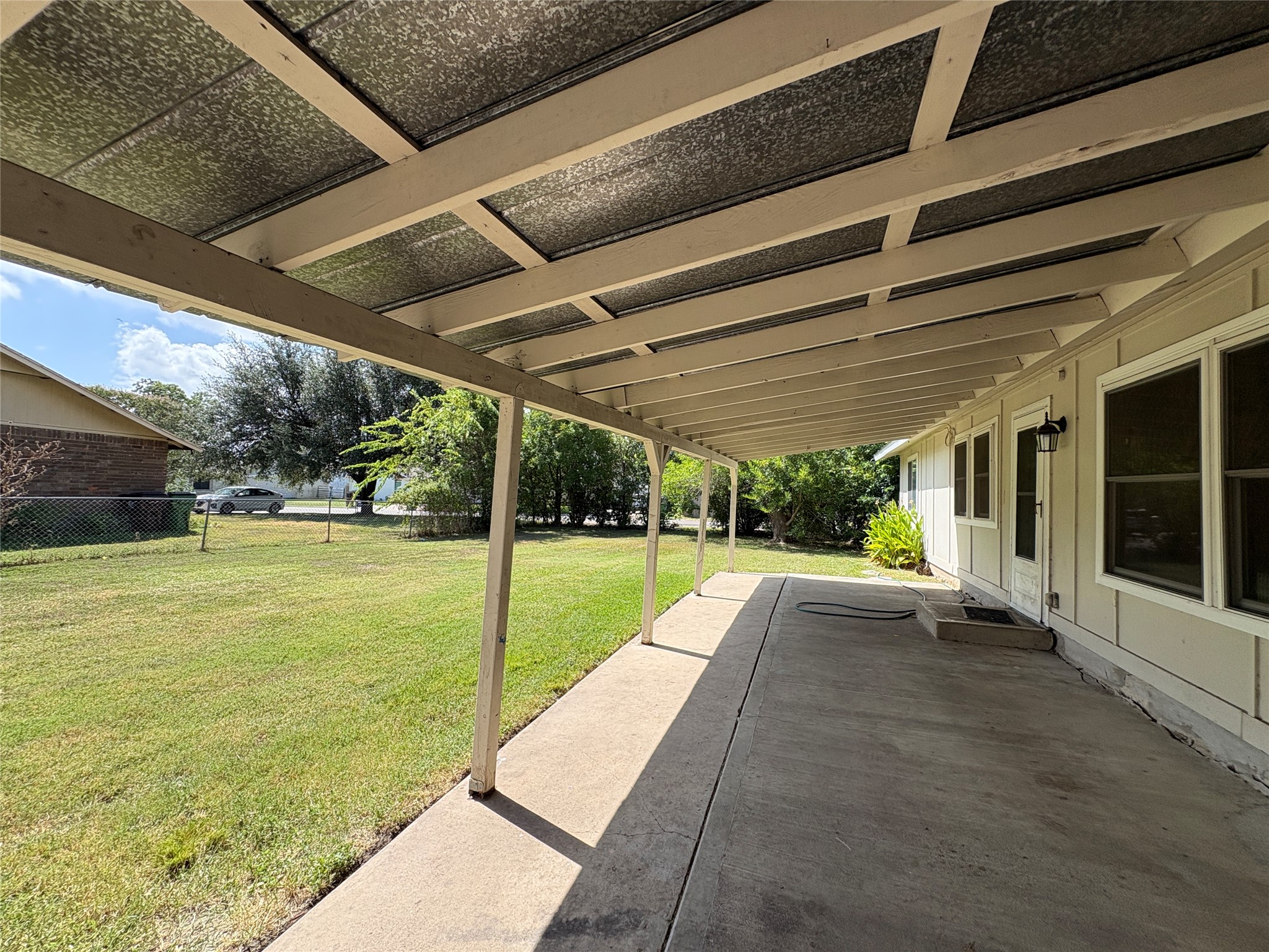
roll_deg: -0.8
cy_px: 476
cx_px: 634
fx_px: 513
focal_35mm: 14
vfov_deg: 85.7
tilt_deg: +3.2
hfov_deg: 102.1
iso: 50
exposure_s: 1/727
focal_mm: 2.22
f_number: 2.2
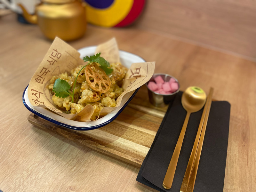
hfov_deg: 67.3
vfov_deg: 53.1
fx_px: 192
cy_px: 96
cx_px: 128
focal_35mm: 26
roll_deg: -3.2
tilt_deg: -42.8
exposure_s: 1/84
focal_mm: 4.2
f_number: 1.6
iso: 125
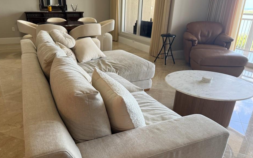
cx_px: 115
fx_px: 193
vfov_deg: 44.2
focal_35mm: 28
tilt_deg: -24.8
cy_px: 99
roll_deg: -0.5
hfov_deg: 66.3
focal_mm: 6.76
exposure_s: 1/60
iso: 125
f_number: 1.78
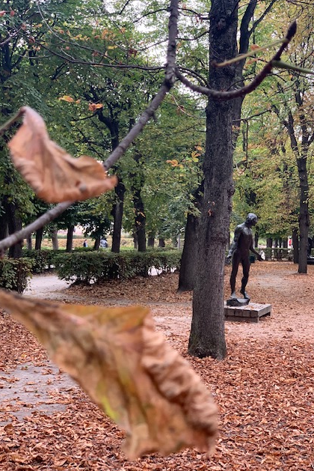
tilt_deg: +1.6
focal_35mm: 55
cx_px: 146
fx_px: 719
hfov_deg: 24.6
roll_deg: -1.7
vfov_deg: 36.2
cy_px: 235
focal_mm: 6
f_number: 2.4
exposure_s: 1/122
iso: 64
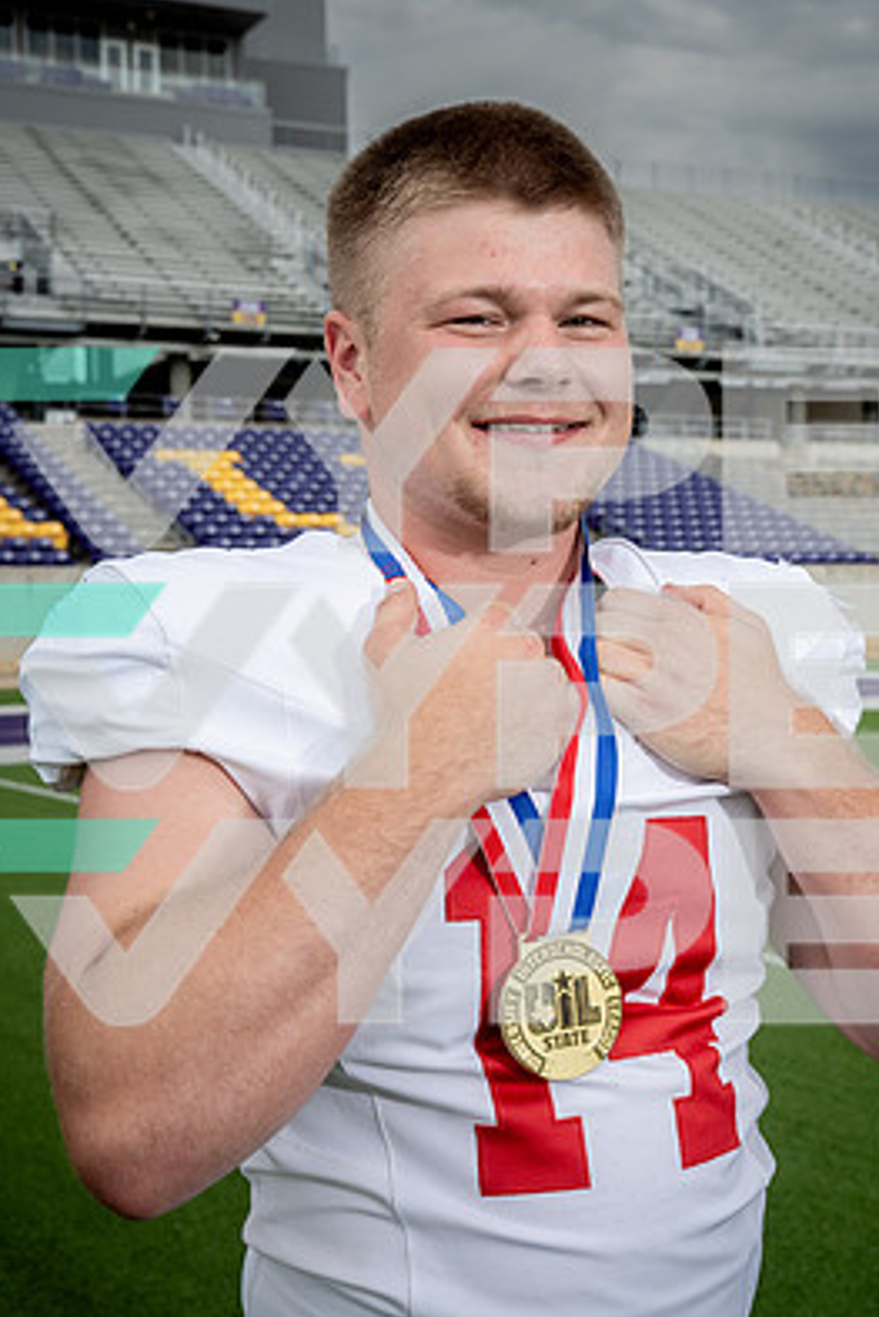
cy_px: 689
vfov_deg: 41.1
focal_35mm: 48
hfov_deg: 28.1
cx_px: 458
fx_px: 1756
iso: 640
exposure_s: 1/250
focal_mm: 42
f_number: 8
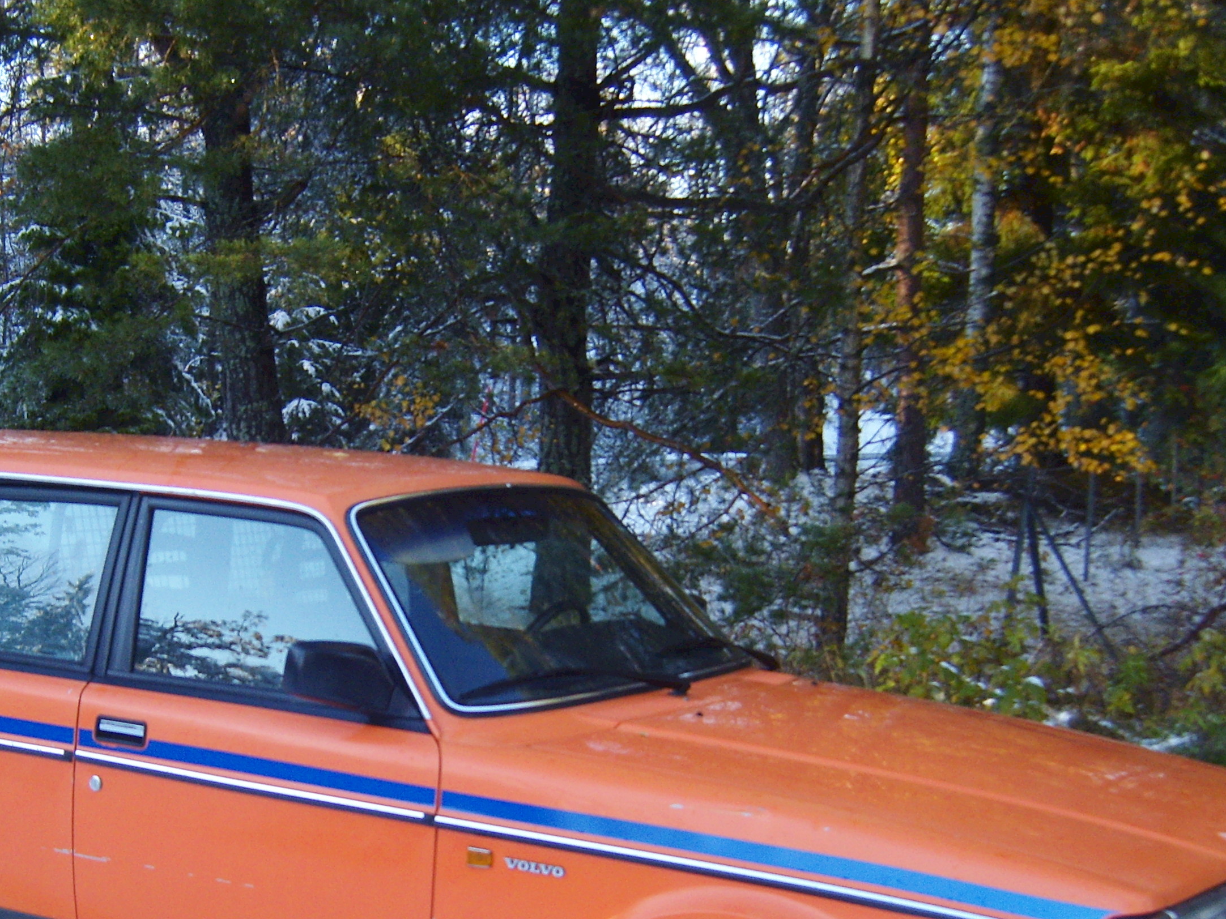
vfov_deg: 24.5
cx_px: 326
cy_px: 717
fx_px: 2090
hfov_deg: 32.2
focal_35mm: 59
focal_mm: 7.4
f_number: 2.8
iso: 80
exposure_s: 1/180
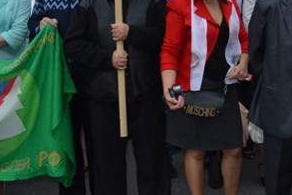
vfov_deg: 18.8
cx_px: 362
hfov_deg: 26.0
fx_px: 551
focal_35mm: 68
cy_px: -45
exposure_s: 1/125
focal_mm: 18
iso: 100
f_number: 5.6
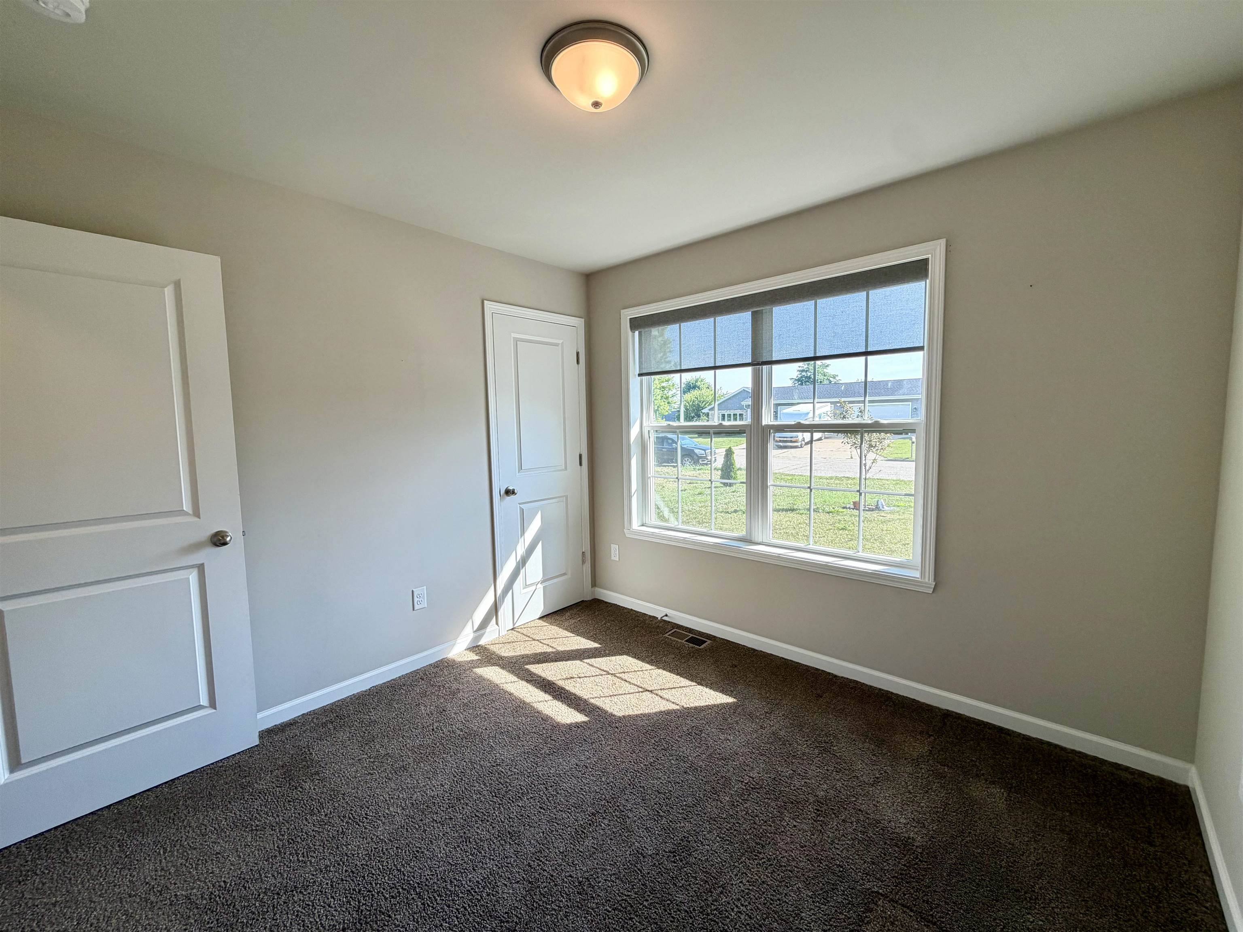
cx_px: 622
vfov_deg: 85.7
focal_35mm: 14
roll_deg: +1.4
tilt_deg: -5.3
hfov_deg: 102.1
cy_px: 466
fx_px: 503
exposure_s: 1/128
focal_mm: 2.22
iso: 50
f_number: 2.2
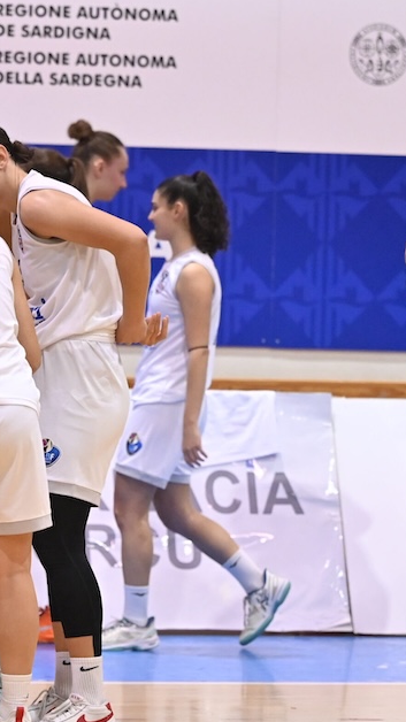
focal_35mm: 294
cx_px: -18
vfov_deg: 7.3
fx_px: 5630
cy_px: 368
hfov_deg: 4.1
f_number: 2.8
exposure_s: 1/640
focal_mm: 115
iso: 4000
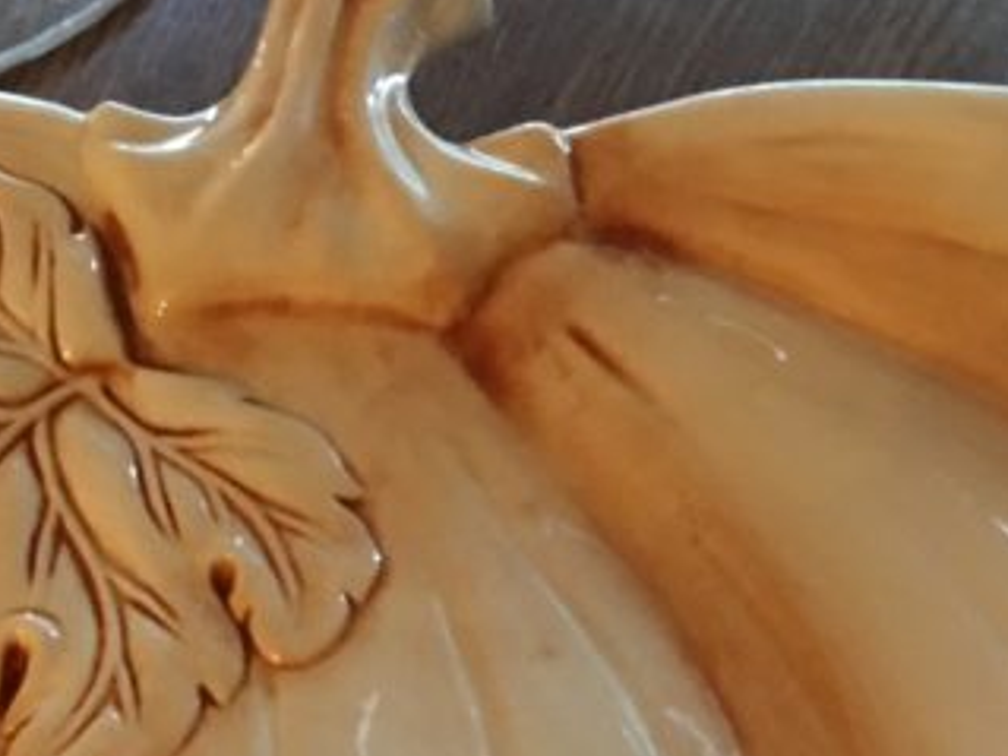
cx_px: 420
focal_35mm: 93
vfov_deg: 14.8
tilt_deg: -53.2
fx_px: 2707
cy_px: 1110
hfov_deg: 21.1
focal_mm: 4.15
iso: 200
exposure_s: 1/24
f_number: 2.2
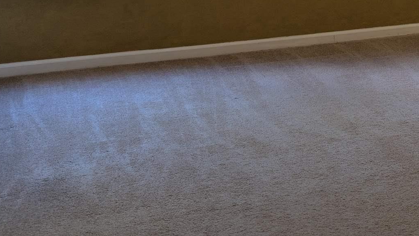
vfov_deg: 14.6
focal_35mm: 78
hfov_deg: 24.9
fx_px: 867
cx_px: 482
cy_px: -101
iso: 29
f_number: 1.68
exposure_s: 1/120
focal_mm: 6.9
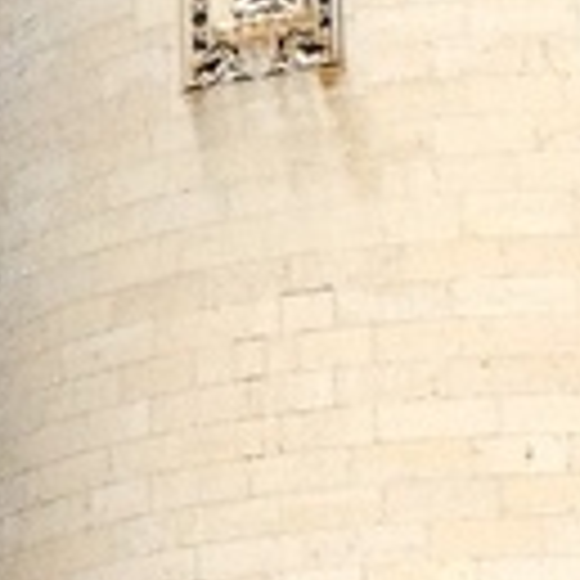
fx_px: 5440
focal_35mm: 287
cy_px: 292
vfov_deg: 6.1
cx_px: -351
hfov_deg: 6.0
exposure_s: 1/1783
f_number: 2.4
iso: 50
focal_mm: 4.28
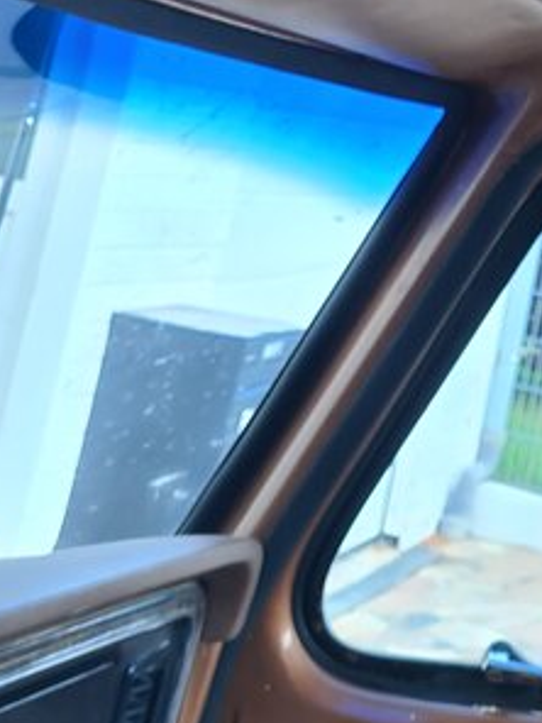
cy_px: -315
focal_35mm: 90
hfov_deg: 15.7
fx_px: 1879
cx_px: 684
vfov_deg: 19.4
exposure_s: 1/100
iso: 64
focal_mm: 5.4
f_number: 1.8
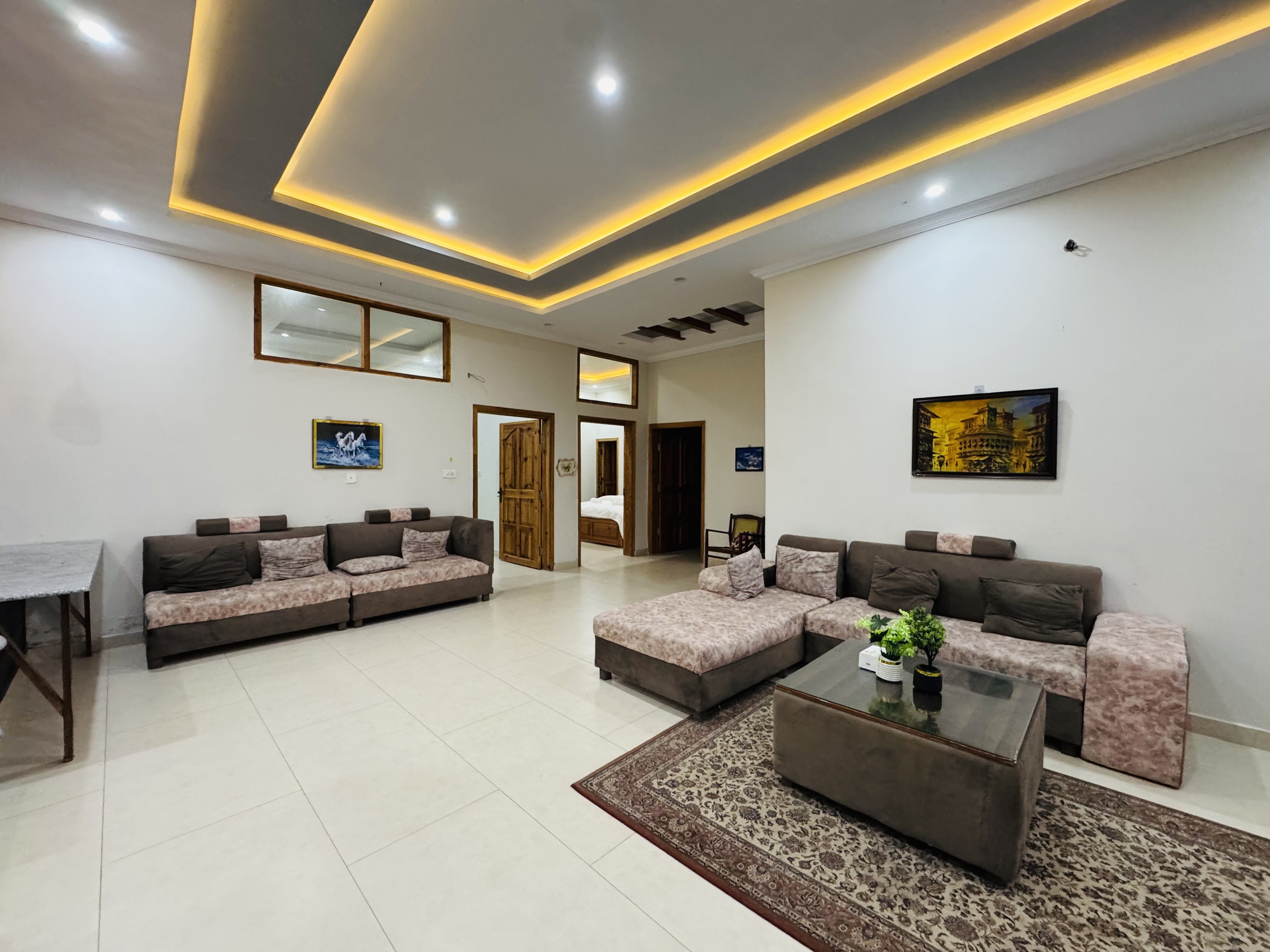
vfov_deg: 85.7
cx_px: 635
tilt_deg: -1.0
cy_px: 476
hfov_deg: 102.1
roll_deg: +0.5
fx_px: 514
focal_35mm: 14
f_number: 2.2
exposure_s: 1/50
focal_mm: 2.22
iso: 400
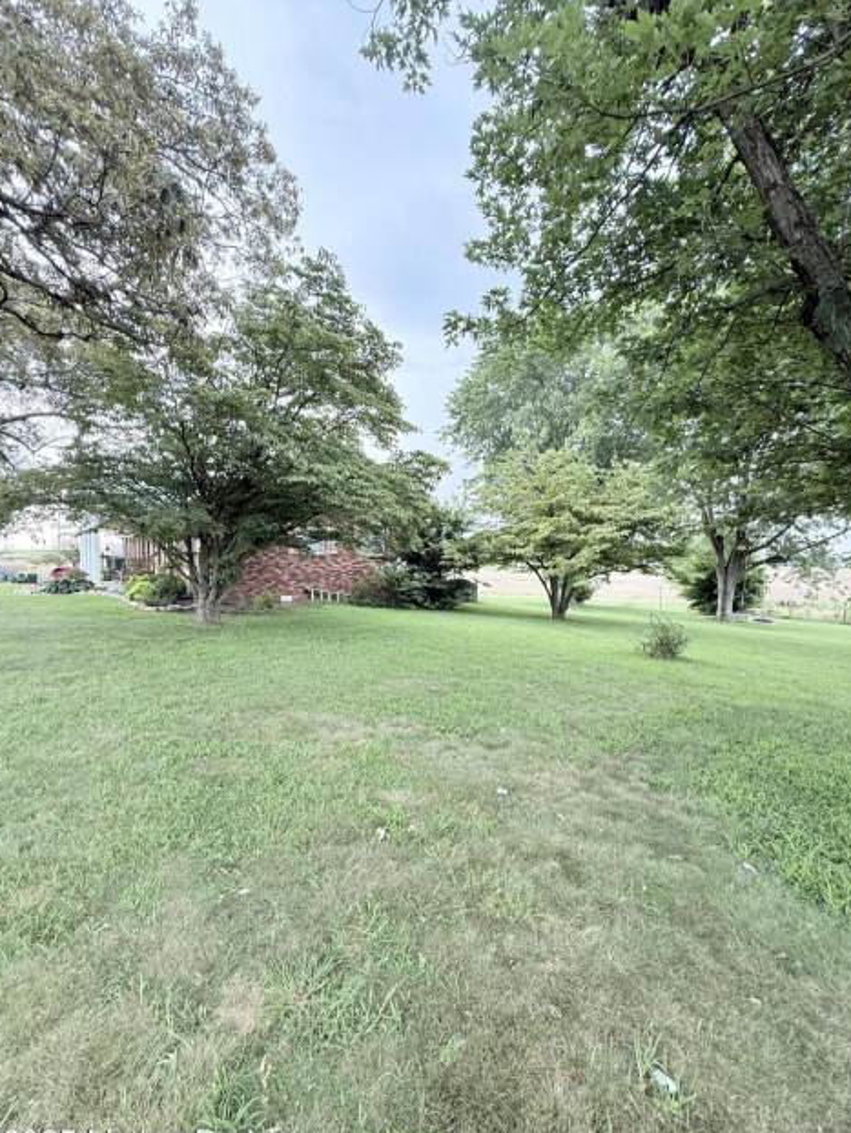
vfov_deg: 98.1
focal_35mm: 15
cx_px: 428
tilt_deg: -2.4
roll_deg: -0.1
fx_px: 491
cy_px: 591
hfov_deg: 81.8
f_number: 2.2
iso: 64
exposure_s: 1/186
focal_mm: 2.22
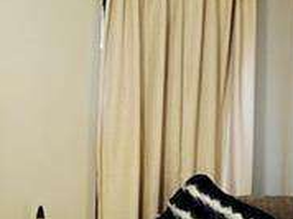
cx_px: 51
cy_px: 252
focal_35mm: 117
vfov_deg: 12.4
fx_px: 989
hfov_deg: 16.7
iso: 640
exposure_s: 1/30
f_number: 1.8
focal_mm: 5.4
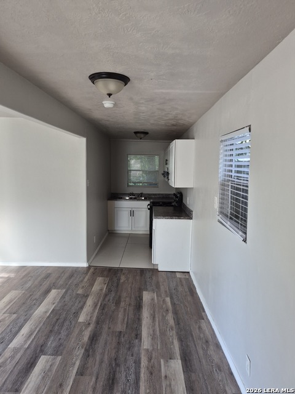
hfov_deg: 58.9
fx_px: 261
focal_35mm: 23
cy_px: 197
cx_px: 148
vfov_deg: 73.9
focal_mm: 5.4
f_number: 1.8
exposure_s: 1/120
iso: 250
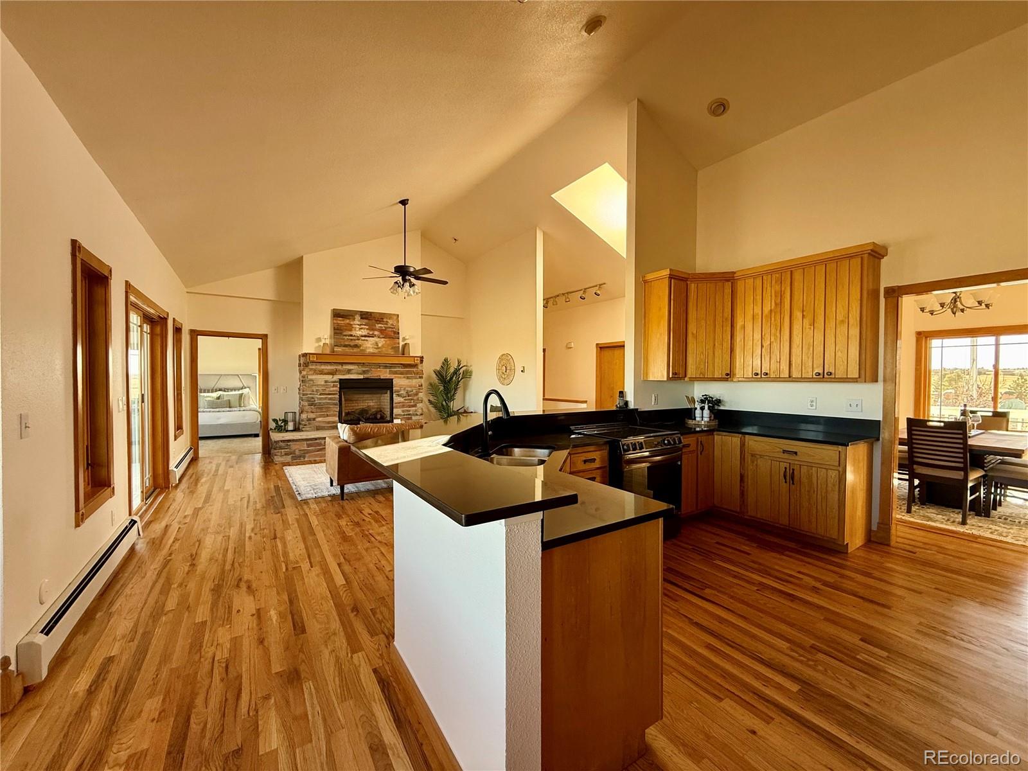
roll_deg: -0.7
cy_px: 386
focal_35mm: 14
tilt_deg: -1.1
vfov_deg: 85.7
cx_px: 514
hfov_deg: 102.1
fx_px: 416
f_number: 2.2
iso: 125
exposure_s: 1/99
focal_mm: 2.22
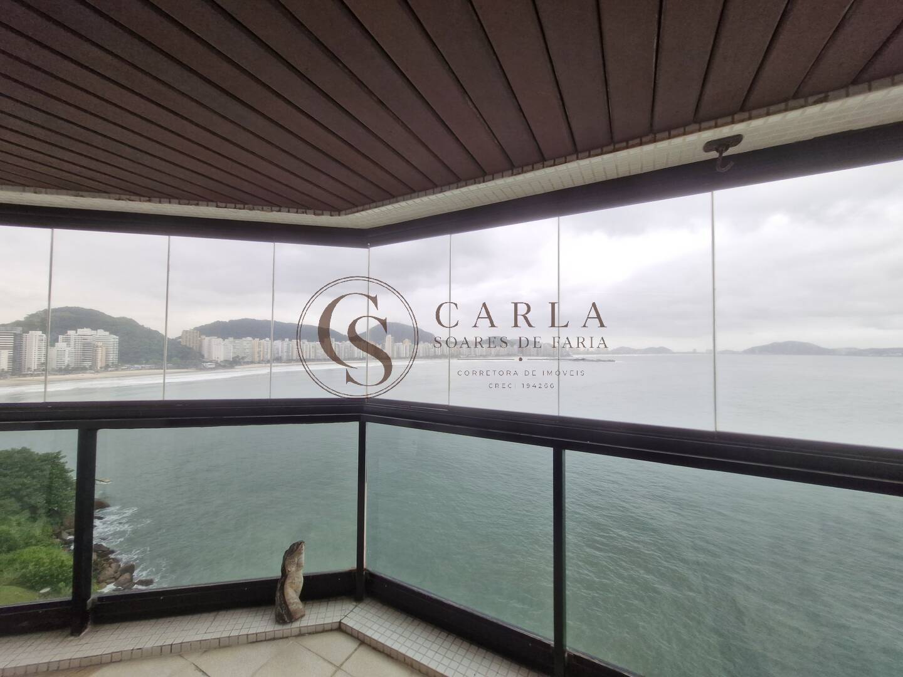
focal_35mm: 13
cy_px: 338
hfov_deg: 106.2
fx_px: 339
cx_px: 452
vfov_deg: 89.9
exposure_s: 1/264
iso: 50
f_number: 2.2
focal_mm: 1.74
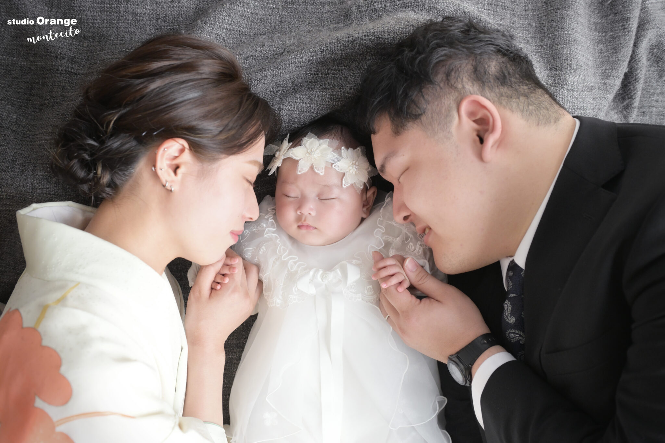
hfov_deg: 48.5
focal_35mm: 40
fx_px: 739
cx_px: 332
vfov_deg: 33.4
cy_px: 222
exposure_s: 1/400
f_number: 4
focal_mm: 40
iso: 1600
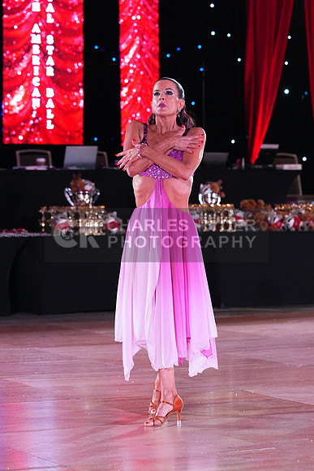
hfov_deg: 10.9
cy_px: 236
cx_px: 157
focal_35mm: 126
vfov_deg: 16.3
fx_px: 1647
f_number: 5
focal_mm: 126
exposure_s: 1/320
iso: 6400
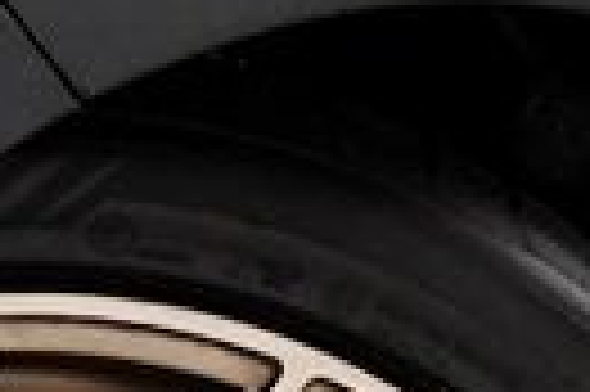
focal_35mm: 588
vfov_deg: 2.3
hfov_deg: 3.5
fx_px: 9625
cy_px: 660
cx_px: -806
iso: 2500
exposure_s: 1/640
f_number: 5.6
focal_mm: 50
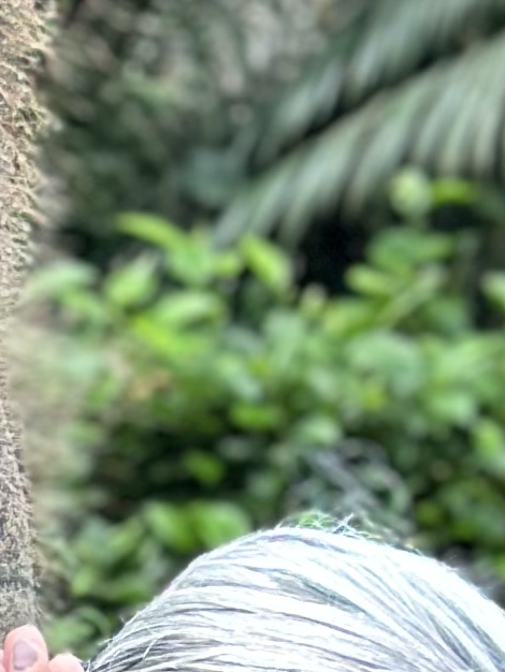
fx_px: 6006
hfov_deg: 4.8
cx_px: -414
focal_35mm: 309
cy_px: 1515
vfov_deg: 6.2
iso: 80
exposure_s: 1/426
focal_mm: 6.86
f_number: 1.78
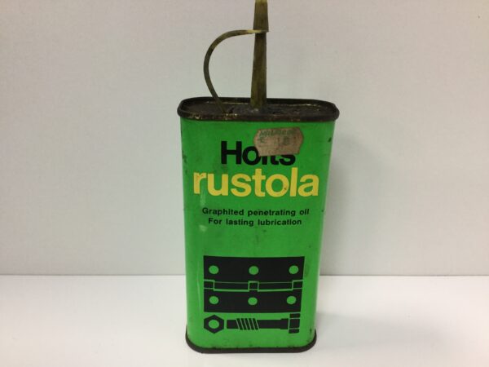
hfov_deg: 58.4
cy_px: 184
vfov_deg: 45.4
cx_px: 244
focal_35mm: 31
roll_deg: -0.5
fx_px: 438
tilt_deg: -21.8
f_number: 2.4
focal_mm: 3.3
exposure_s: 1/33
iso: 50
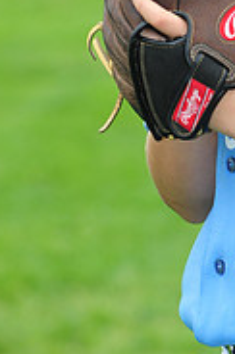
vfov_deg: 3.5
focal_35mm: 583
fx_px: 5730
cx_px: 345
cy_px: -131
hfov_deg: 2.3
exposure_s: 1/200
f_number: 7.1
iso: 400
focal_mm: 185
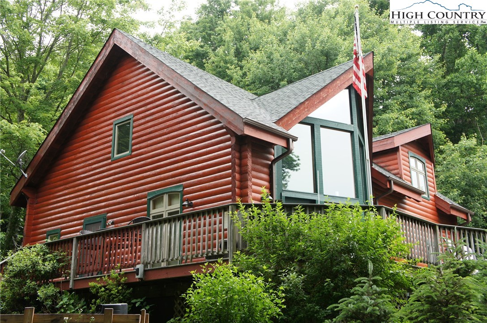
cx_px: 244
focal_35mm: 44
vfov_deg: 30.8
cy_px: 162
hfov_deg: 45.0
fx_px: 588
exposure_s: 1/80
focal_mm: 29
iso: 200
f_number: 5.6
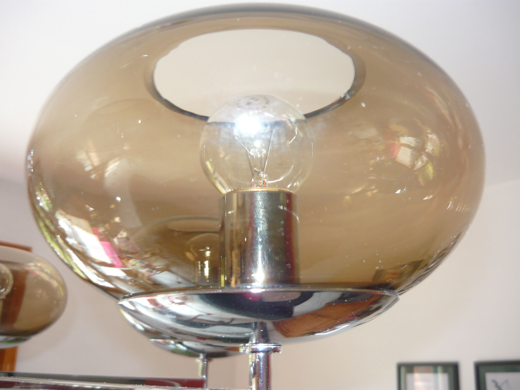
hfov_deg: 55.4
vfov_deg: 42.9
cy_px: 195
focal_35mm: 33
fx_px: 496
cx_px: 260
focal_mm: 5.5
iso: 100
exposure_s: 1/25
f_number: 2.8
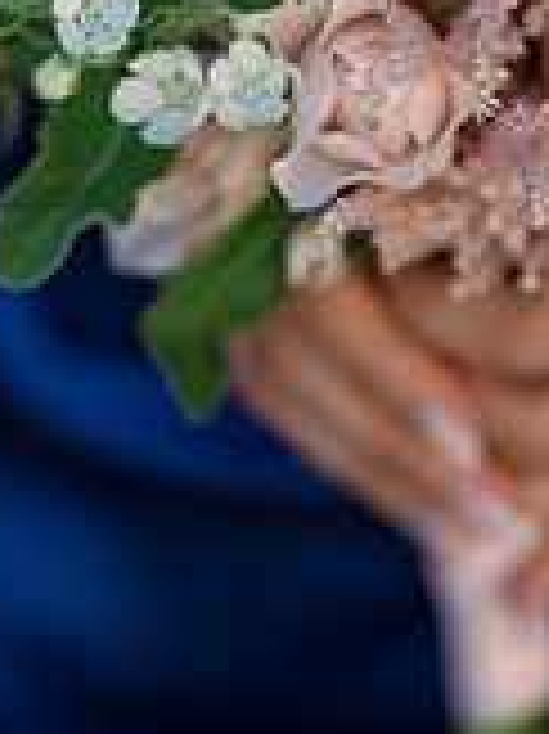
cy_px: -45
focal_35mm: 226
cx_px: 398
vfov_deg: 8.7
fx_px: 4785
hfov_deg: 6.6
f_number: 2.8
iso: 125
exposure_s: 1/1000
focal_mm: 85
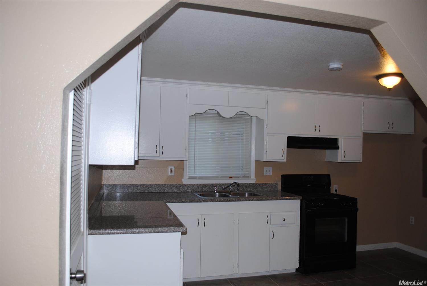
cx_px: 214
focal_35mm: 27
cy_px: 143
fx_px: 321
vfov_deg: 48.0
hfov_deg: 67.3
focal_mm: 18
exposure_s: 1/60
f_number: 3.5
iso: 200
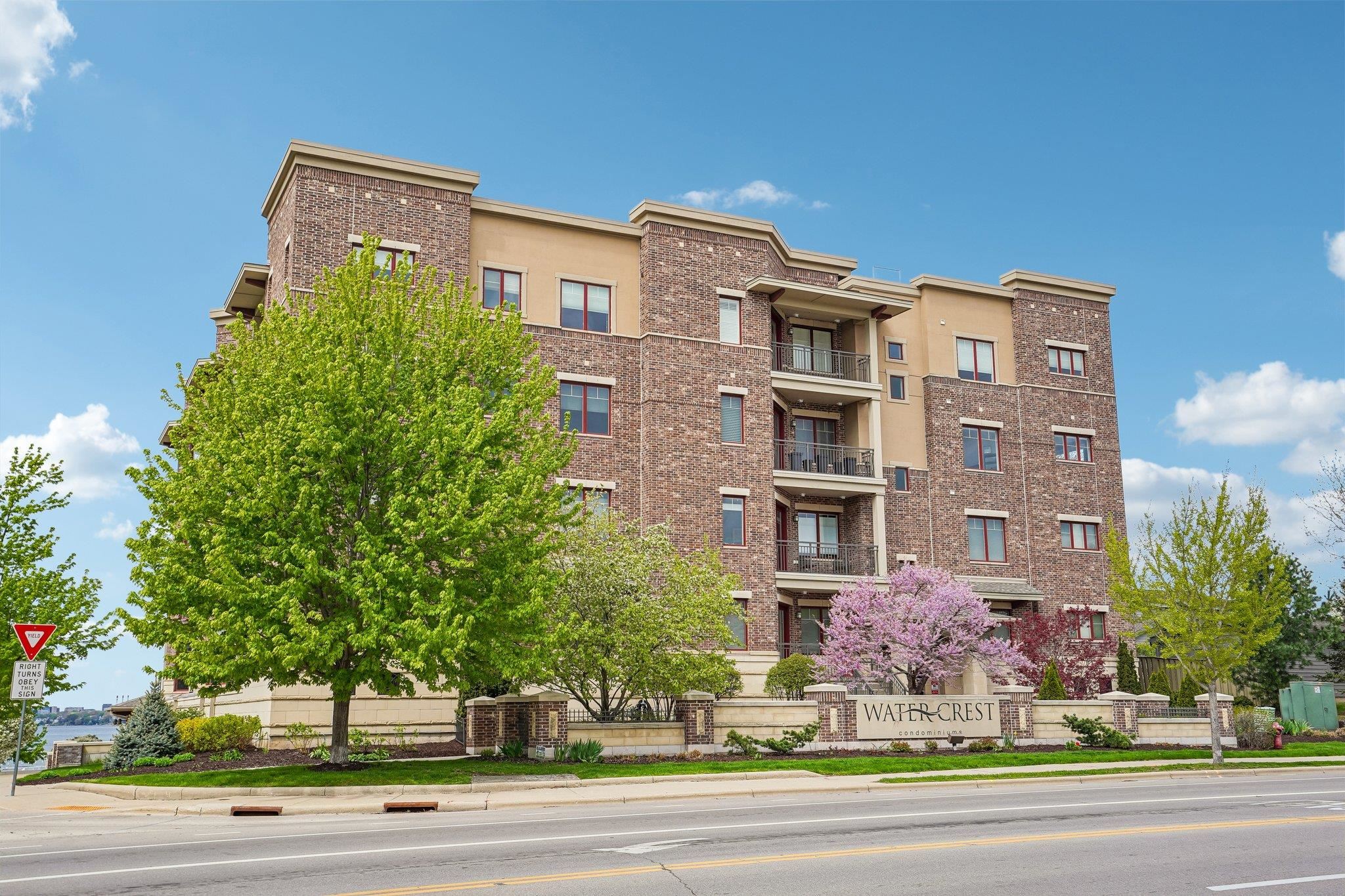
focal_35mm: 35
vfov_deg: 37.8
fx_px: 1307
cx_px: 672
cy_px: 448
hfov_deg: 54.4
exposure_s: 1/160
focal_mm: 35
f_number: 8
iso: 100
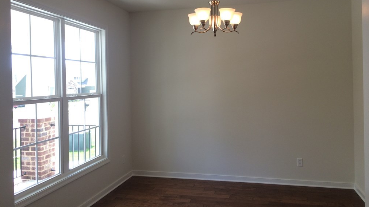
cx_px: 185
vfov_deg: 36.6
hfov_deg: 61.0
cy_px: 83
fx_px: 313
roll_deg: +1.6
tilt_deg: +0.6
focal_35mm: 32
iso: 50
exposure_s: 1/120
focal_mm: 4.15
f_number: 2.2
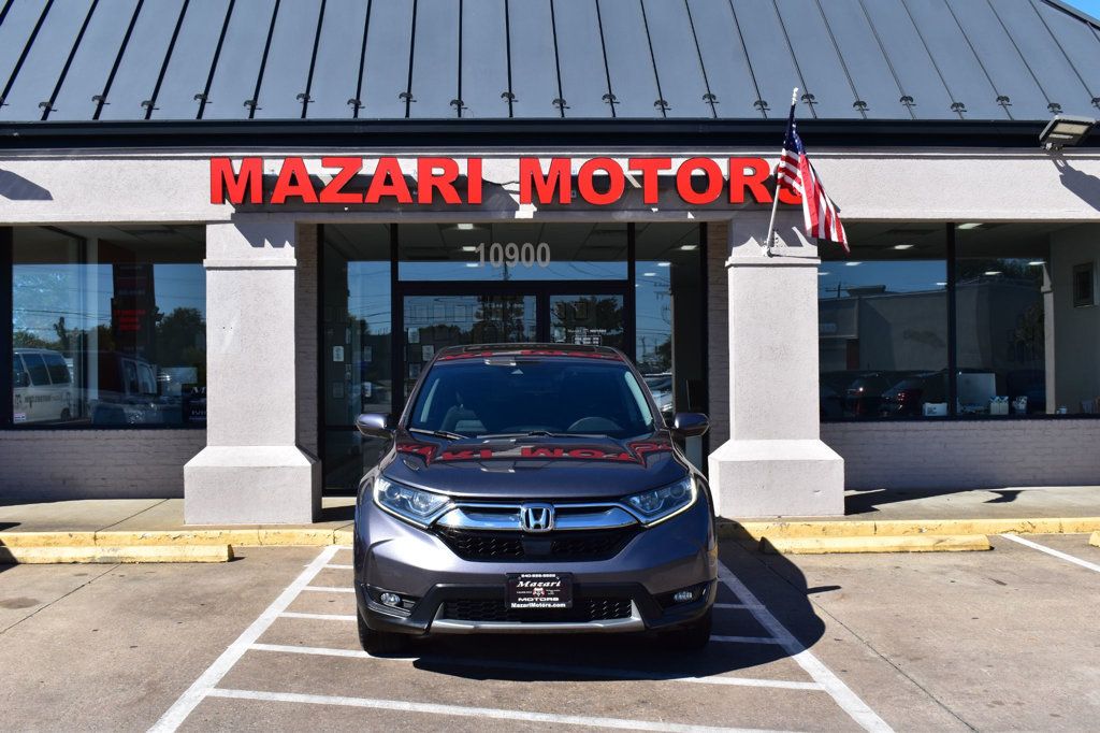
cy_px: 366
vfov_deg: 33.0
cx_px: 550
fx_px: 1237
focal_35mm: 40
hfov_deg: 47.9
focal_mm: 27
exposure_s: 1/500
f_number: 11
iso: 360
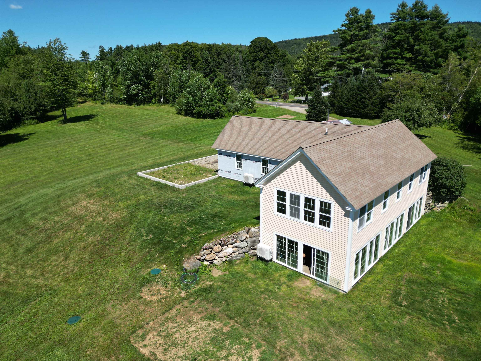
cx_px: 240
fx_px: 333
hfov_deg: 71.6
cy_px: 180
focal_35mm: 24
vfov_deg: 56.8
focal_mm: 6.72
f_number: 1.7
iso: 120
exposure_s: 1/3200
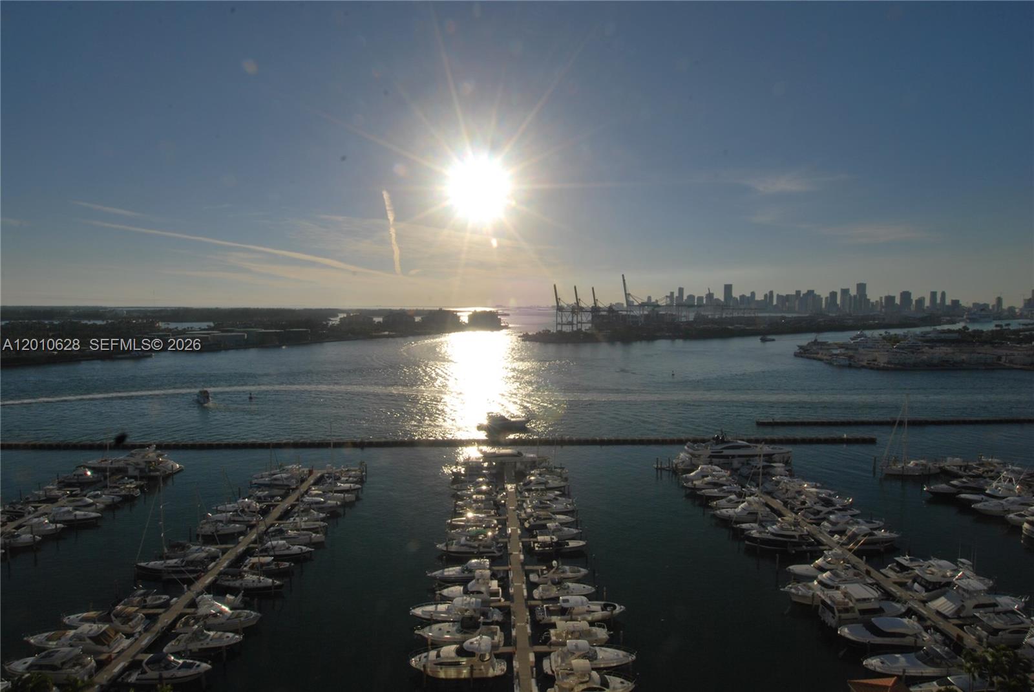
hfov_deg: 89.9
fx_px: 517
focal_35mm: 18
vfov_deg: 67.5
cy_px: 346
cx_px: 517
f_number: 22
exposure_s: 1/200
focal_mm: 12
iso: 100
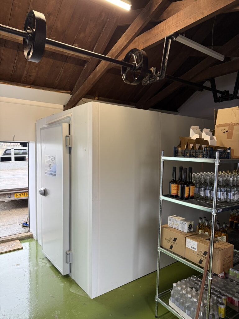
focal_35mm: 24
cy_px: 160
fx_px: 221
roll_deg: +0.0
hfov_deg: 56.8
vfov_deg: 71.6
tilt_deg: -4.1
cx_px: 120
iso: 200
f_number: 1.78
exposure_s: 1/63
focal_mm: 6.76
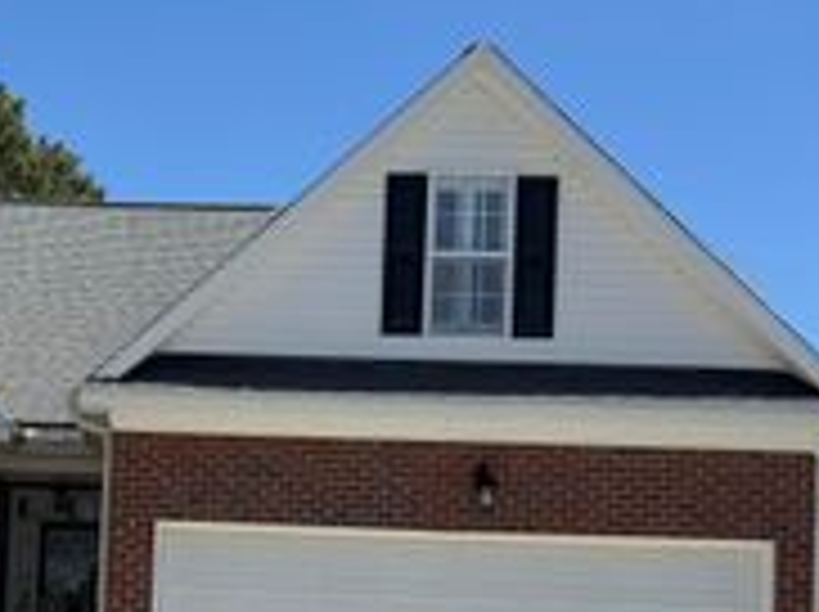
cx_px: 130
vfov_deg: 21.6
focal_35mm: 66
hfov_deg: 28.6
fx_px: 1559
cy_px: 578
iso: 80
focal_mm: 6.76
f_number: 1.78
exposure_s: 1/6711
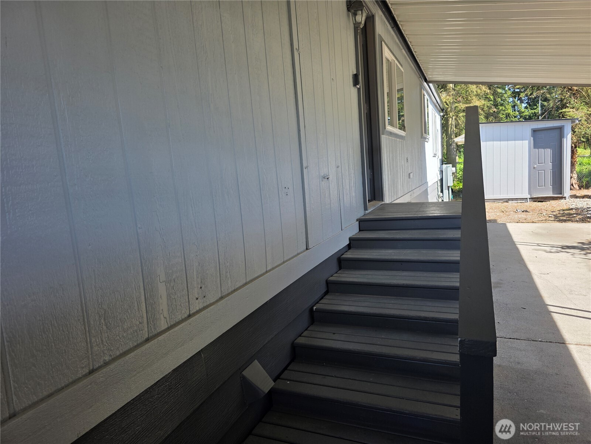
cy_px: 222
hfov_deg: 73.9
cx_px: 296
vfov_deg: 58.9
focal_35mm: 23
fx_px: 393
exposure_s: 1/1425
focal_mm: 6.3
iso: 80
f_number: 1.7
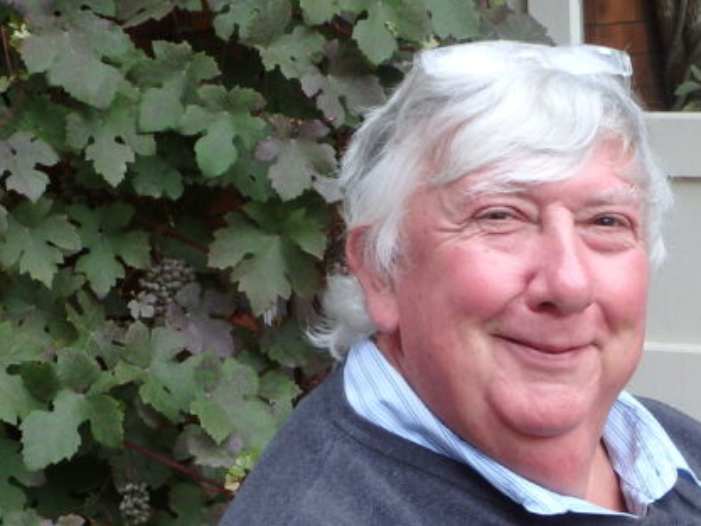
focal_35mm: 96
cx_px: 543
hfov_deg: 20.3
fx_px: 1944
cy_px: 465
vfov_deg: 15.2
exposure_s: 1/80
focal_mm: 6.9
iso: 160
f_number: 5.1
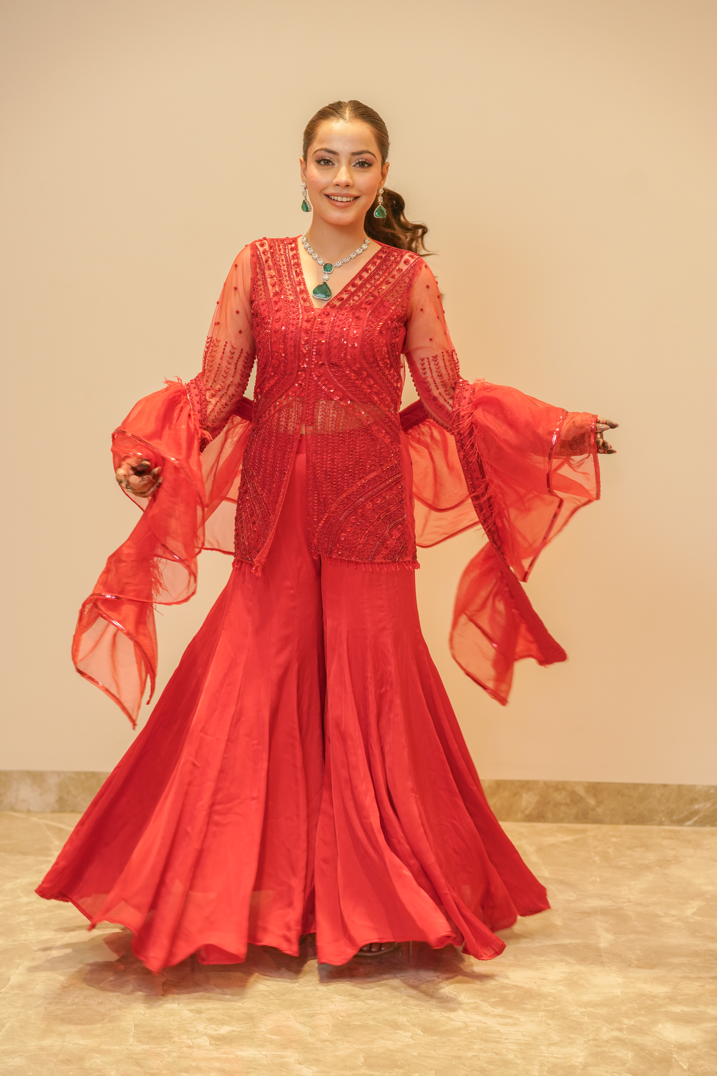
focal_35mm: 85
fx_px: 2538
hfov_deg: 16.1
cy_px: 538
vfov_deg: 23.9
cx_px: 358
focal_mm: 85
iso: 800
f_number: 3.2
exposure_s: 1/160
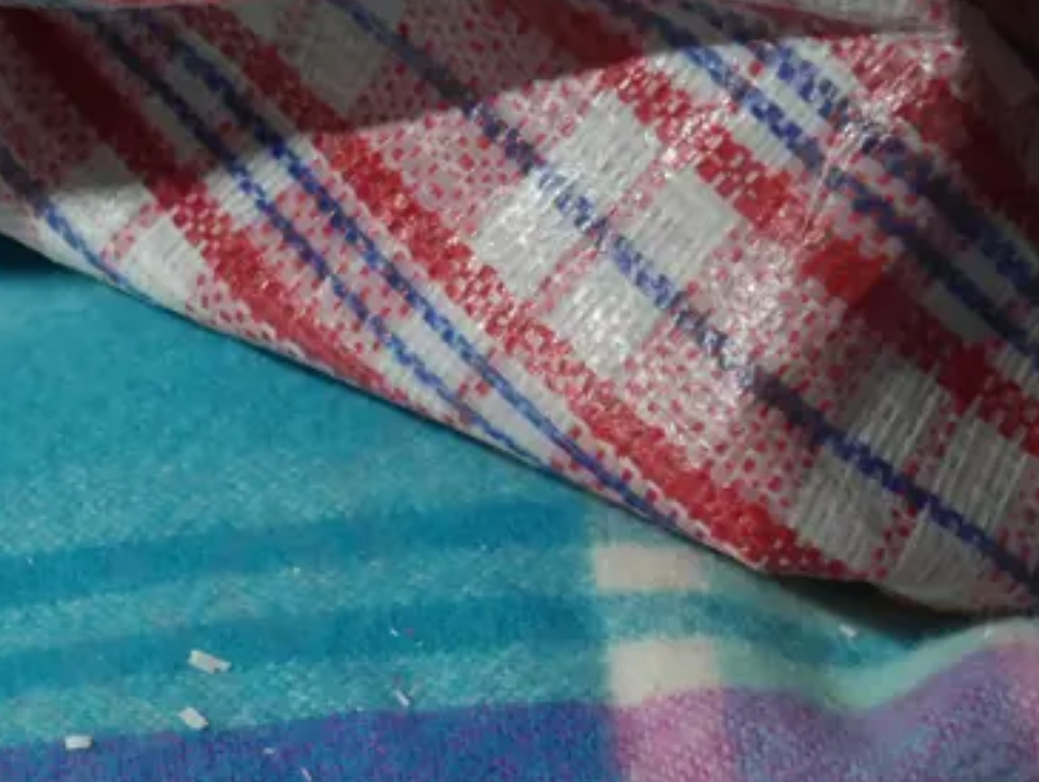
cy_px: 835
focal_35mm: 118
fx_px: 3546
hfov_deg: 16.2
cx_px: -66
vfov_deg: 12.4
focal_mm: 21
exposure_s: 1/60
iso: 1000
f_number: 4.6
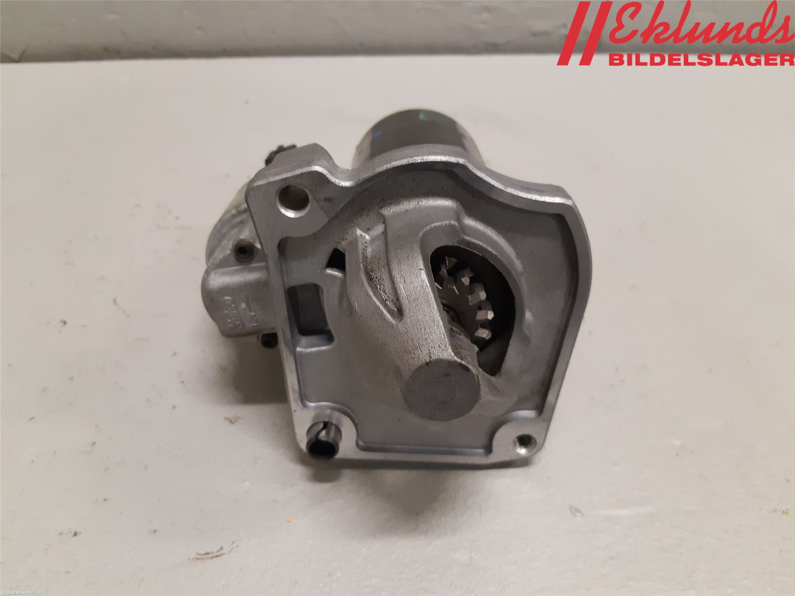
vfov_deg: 53.1
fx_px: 597
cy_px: 298
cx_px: 398
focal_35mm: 26
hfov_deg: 67.3
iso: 250
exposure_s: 1/50
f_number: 1.7
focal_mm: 3.93
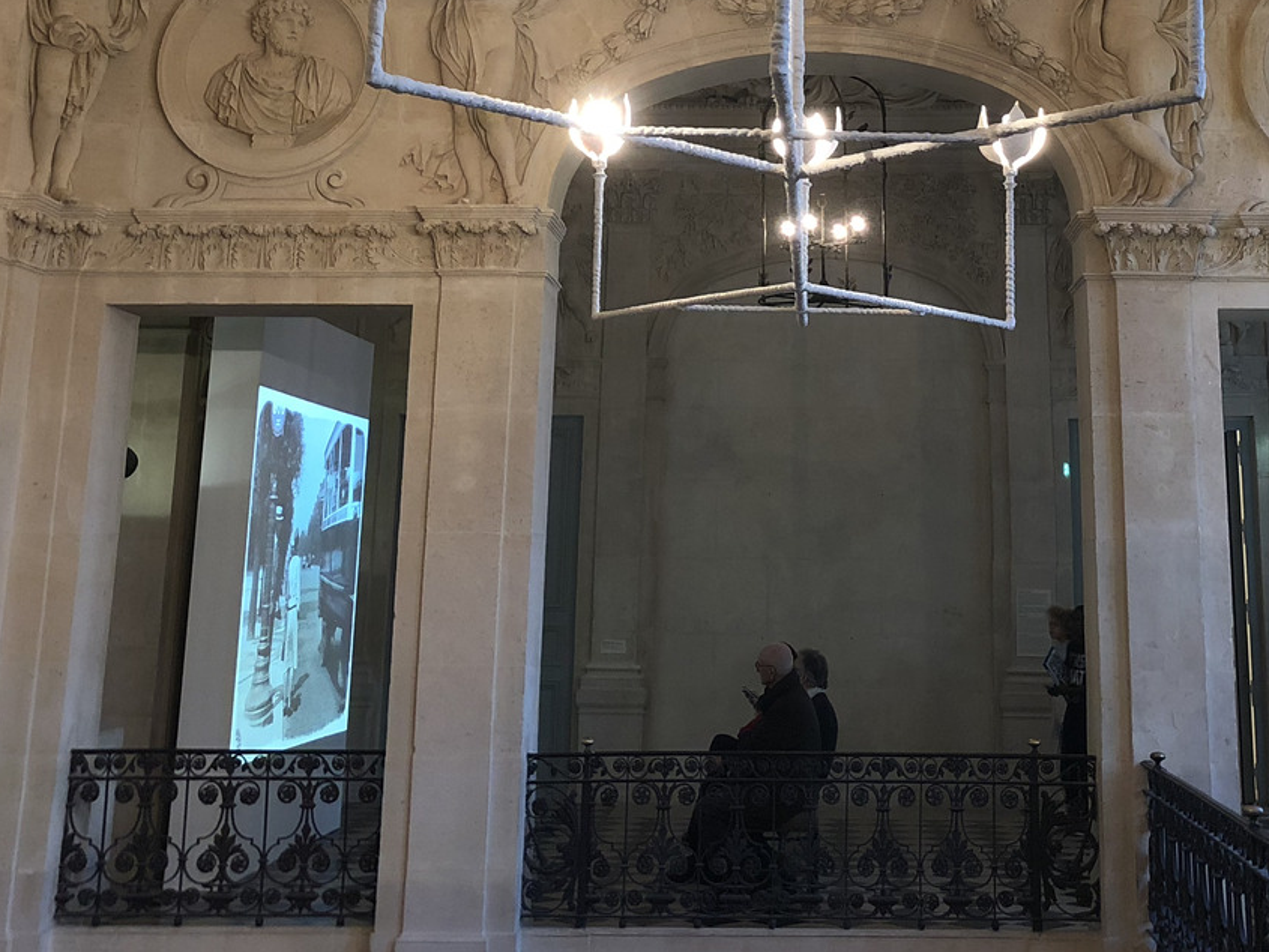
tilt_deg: +15.3
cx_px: 800
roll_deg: +0.0
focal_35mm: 53
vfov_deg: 26.5
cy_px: 65
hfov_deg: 35.9
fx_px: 1943
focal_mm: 4
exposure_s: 1/25
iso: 32
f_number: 1.8
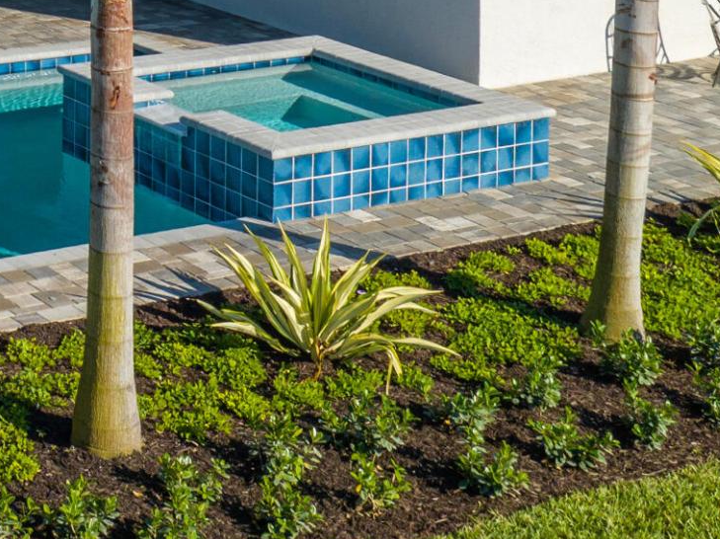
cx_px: -262
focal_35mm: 95
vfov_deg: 14.4
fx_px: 1975
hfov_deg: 18.9
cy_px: -297
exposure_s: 1/500
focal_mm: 12.29
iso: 100
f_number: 5
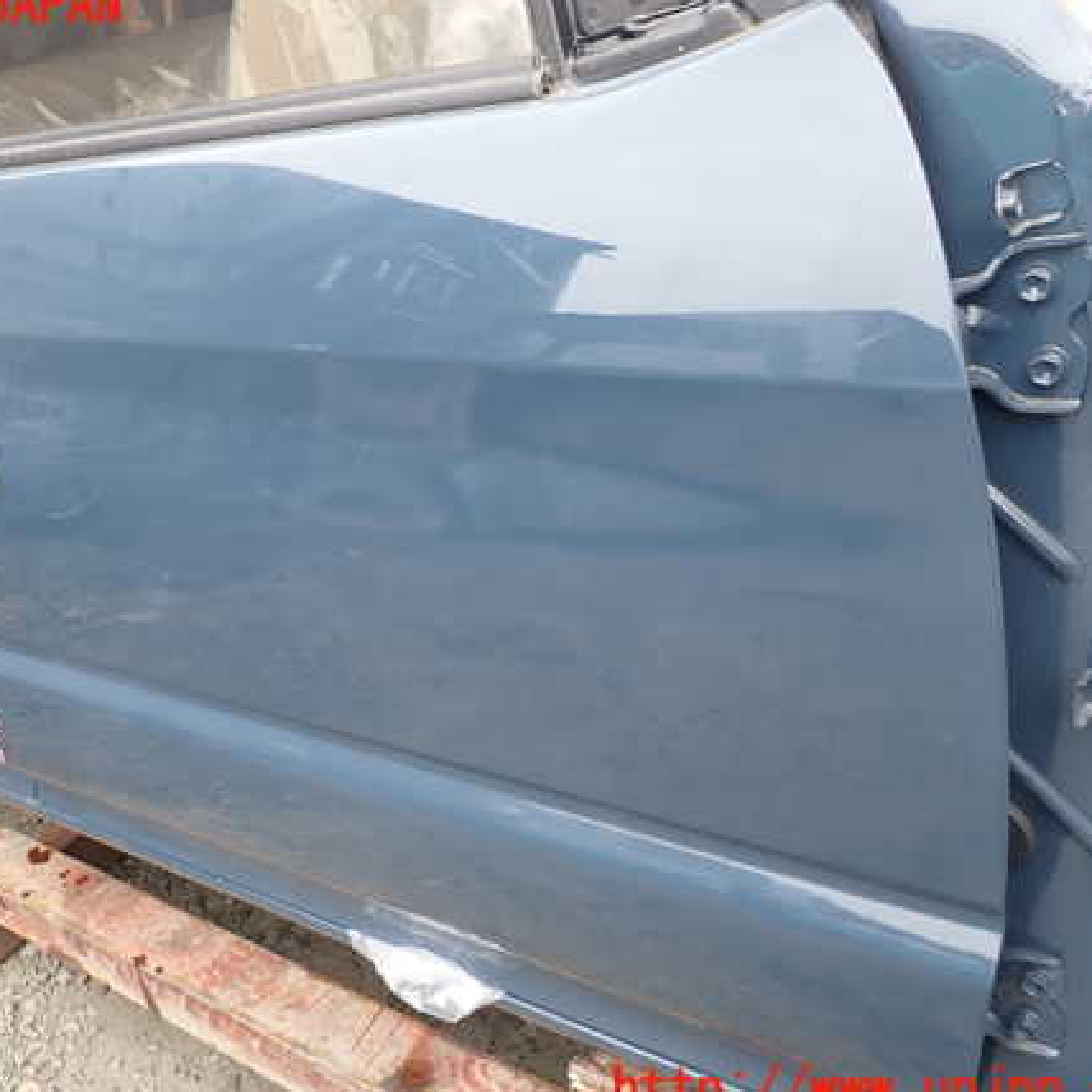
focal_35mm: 31
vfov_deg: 52.5
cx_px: 424
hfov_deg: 52.1
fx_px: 1106
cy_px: 549
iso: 100
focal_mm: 4.5
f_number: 2.8
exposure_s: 1/125
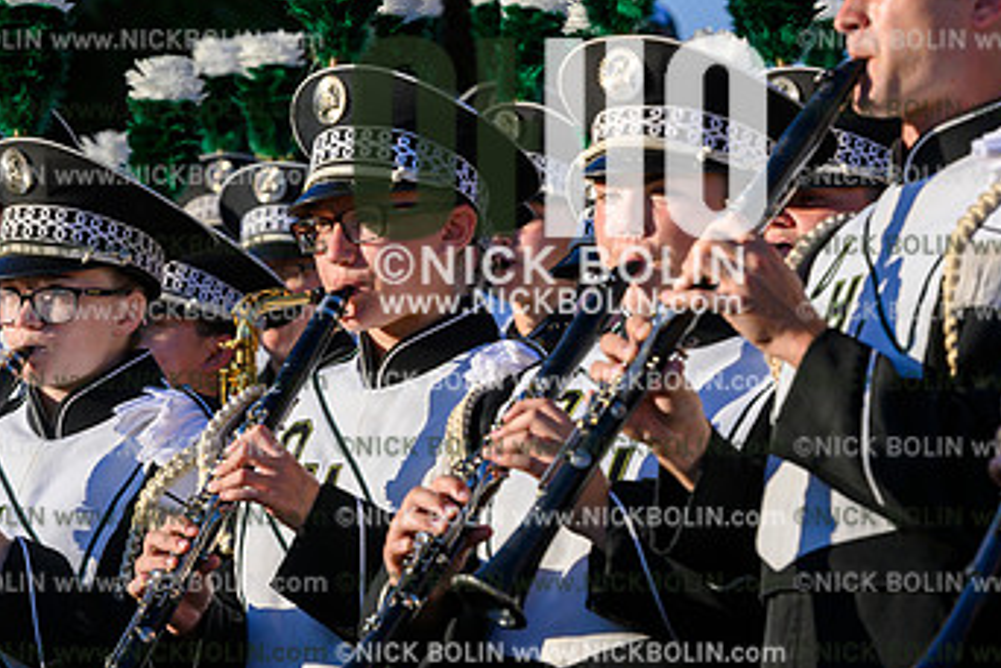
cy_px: 177
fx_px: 8007
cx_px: 559
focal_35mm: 288
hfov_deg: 7.2
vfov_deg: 4.8
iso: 160
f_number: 8
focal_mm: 170
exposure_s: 1/640
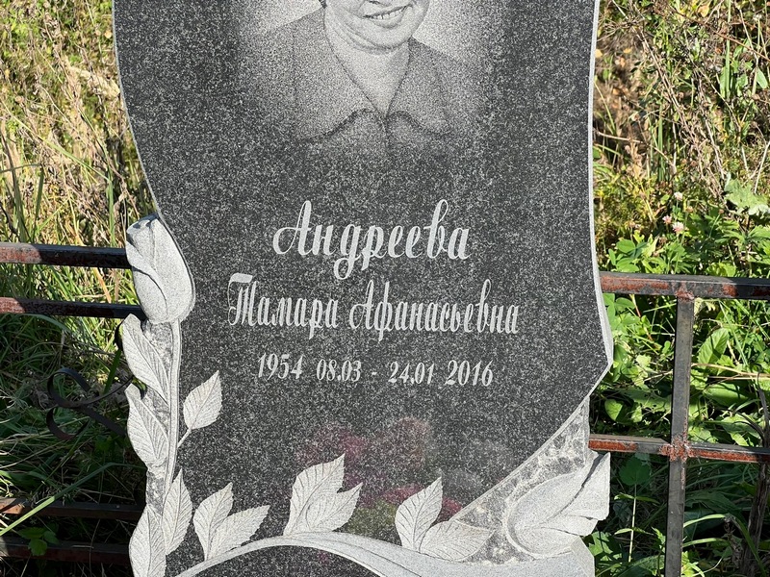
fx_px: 1713
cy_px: 288
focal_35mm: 77
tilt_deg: -22.2
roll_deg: +2.2
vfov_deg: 19.1
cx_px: 385
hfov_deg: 25.3
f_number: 2.8
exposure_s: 1/401
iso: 32
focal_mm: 9
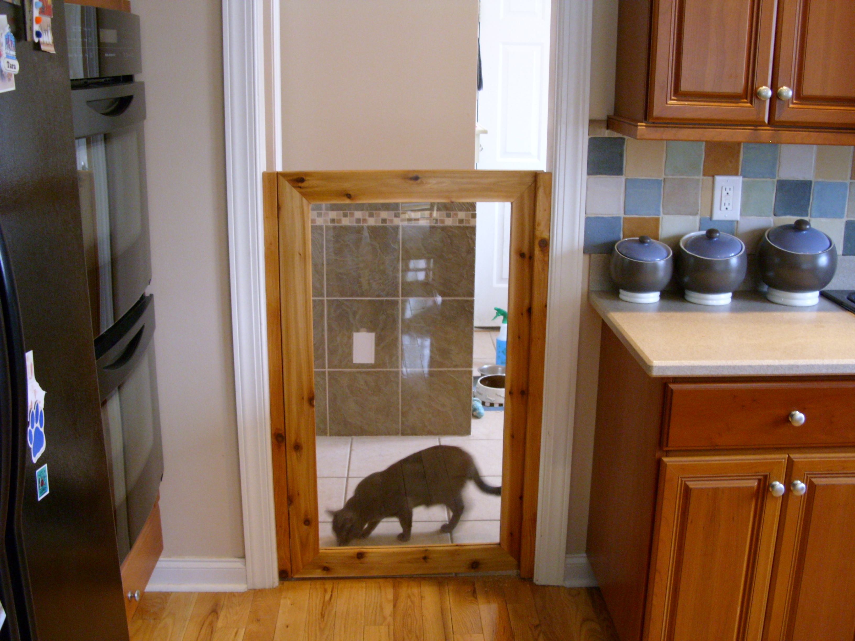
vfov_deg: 37.7
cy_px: 320
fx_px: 939
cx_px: 428
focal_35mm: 38
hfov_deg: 49.0
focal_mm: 6.3
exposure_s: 1/8
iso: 300
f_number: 2.8
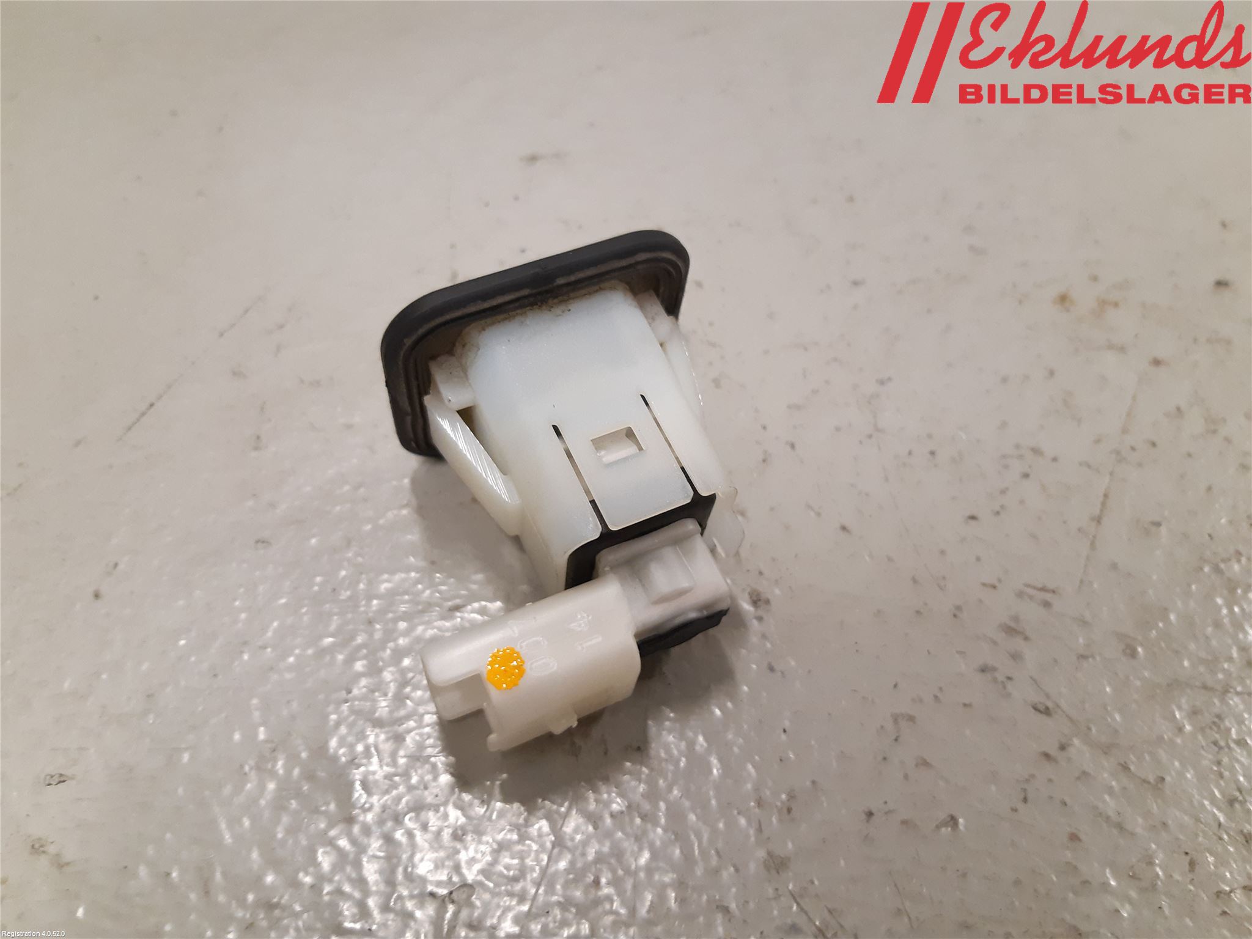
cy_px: 470
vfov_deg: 53.1
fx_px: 940
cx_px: 626
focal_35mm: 26
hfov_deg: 67.3
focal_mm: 3.93
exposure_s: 1/60
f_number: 1.7
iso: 200
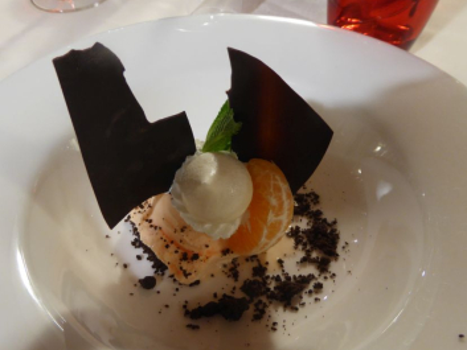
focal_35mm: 29
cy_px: 199
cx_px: 210
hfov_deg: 61.5
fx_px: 391
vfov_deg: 48.1
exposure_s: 1/6
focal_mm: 4.3
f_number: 3.3
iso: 200
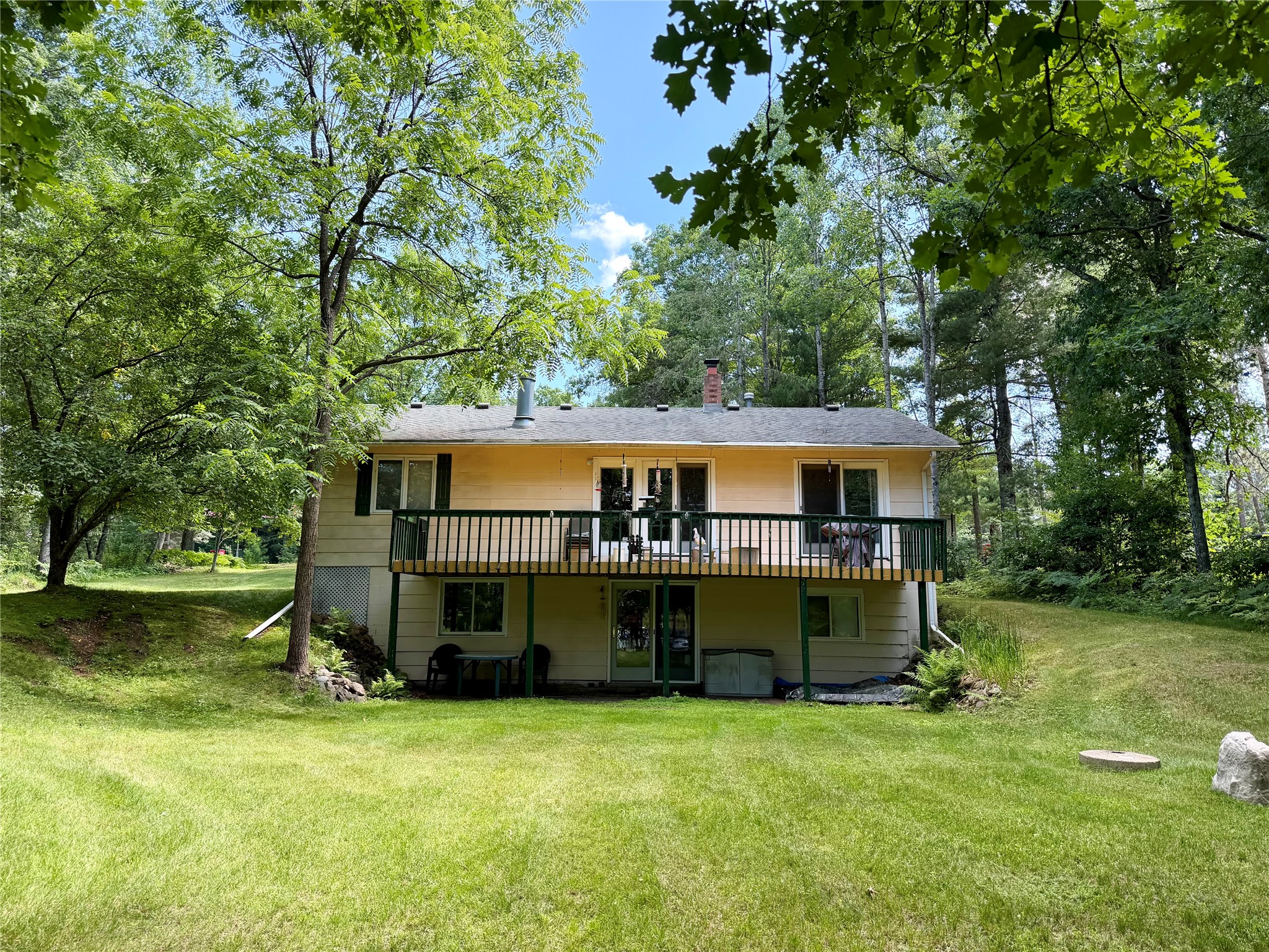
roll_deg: -0.5
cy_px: 476
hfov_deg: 71.6
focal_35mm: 24
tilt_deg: +8.8
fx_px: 880
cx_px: 634
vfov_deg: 56.8
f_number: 1.78
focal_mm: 6.76
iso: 100
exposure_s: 1/405
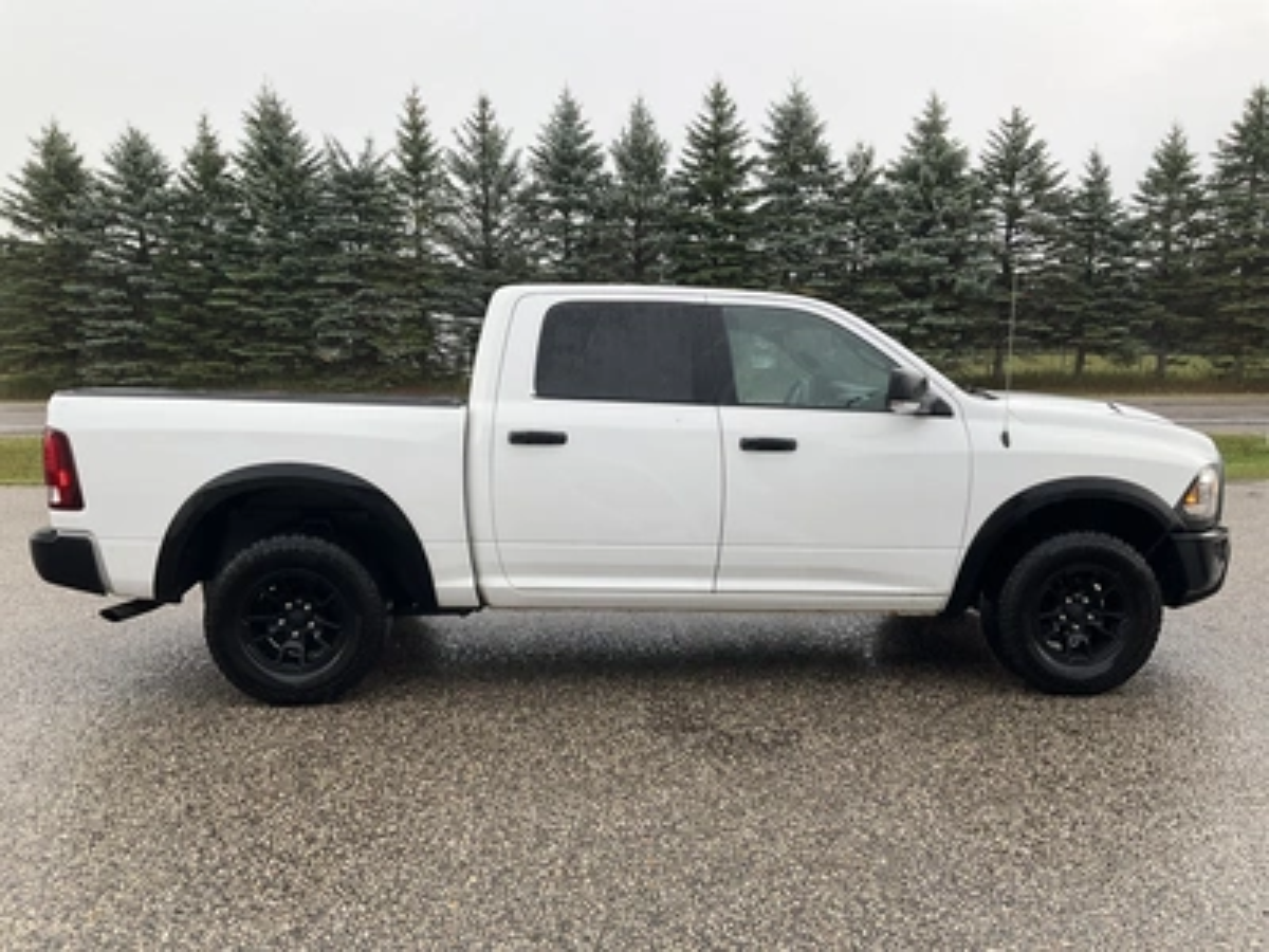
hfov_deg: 61.7
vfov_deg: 48.2
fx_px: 1063
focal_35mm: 29
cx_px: 634
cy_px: 476
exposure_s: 1/122
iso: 20
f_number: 1.8
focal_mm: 3
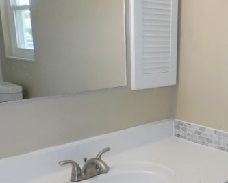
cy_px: 126
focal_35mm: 45
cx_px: 175
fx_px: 304
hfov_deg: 39.8
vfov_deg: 33.1
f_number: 3.3
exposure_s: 1/50
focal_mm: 4.3
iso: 125
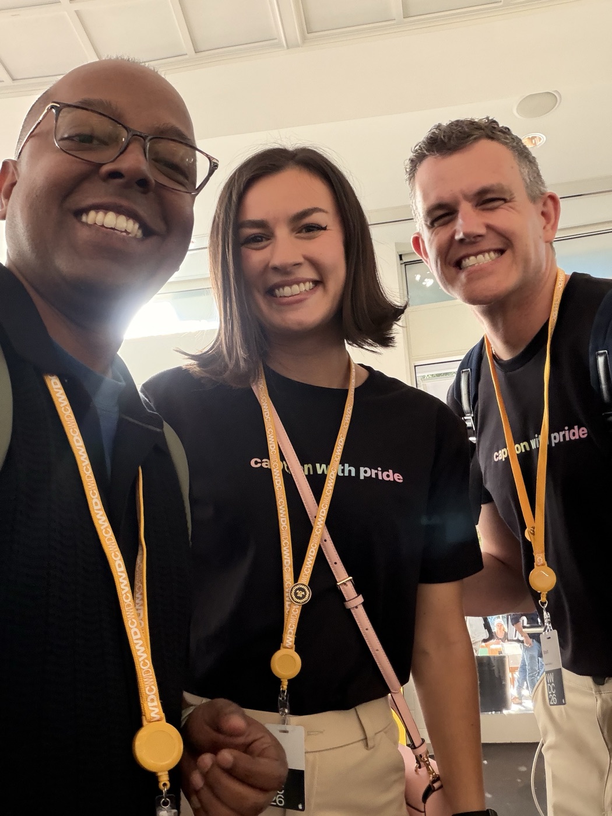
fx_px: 707
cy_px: 408
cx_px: 306
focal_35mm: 30
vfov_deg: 60.0
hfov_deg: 46.8
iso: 200
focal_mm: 2.71
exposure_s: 1/60
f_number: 1.9
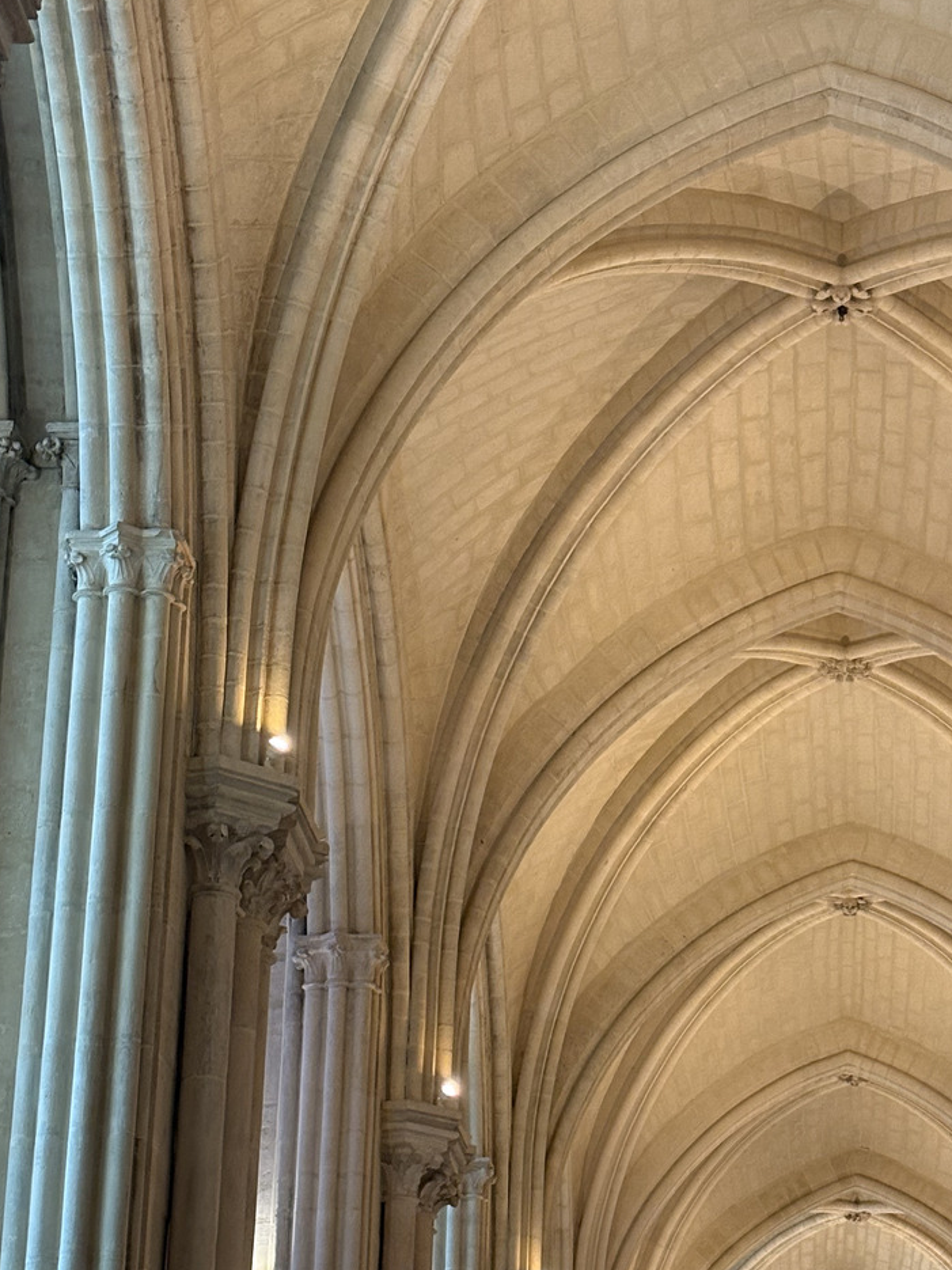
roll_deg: -0.1
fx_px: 3264
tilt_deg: +20.5
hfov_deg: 16.4
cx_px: 805
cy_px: 762
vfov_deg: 22.0
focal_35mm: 89
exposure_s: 1/38
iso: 200
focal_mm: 5.96
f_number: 1.6
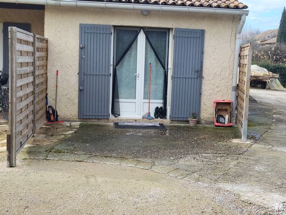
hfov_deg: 38.2
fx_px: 413
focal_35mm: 50
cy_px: 108
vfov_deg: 29.1
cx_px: 143
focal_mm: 4.15
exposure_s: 1/659
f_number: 1.8
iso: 100
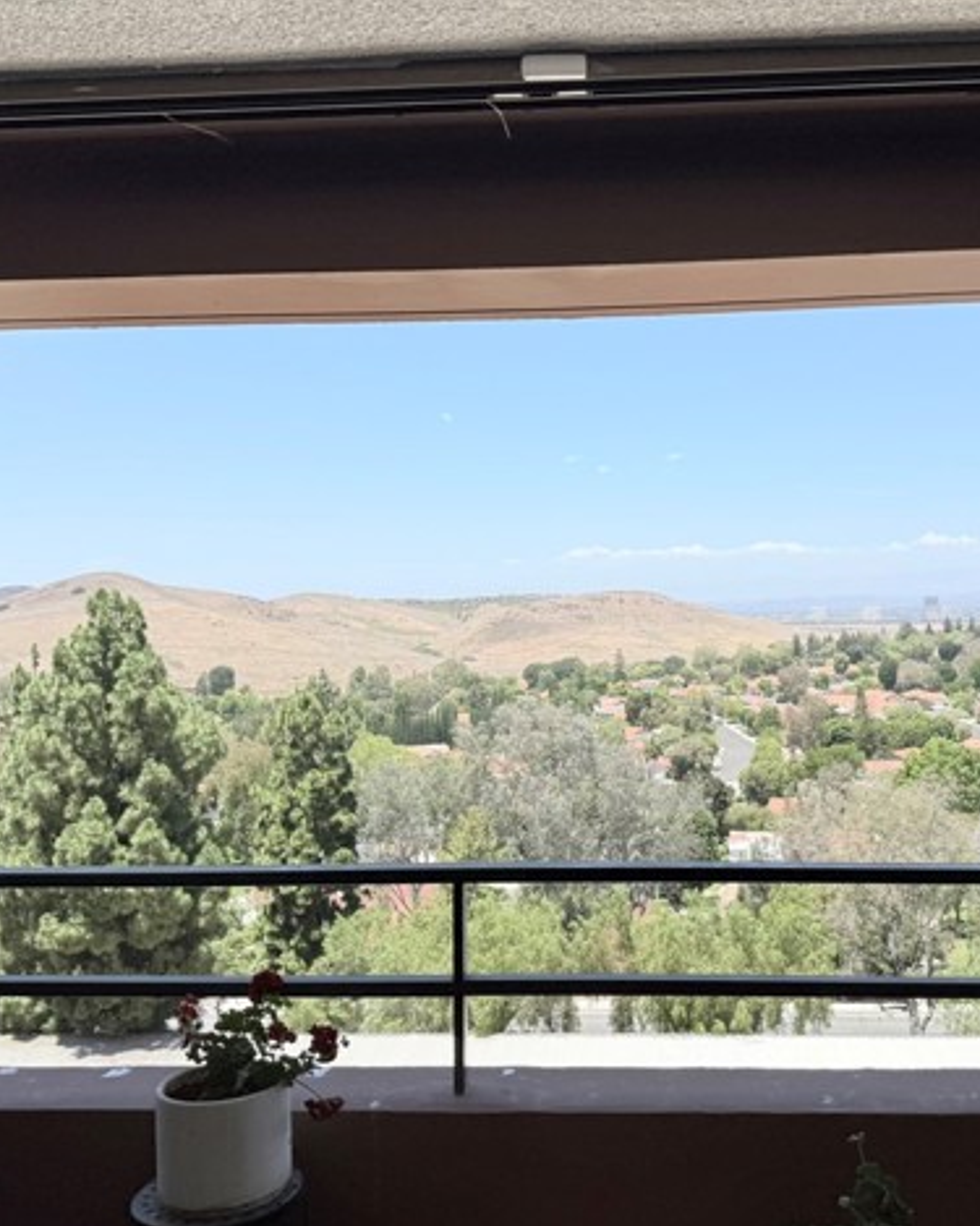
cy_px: 622
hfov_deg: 45.4
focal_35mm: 32
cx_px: 604
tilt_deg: +0.6
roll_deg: +1.4
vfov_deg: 55.7
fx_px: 1161
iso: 80
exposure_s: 1/4975
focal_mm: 6.76
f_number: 1.78
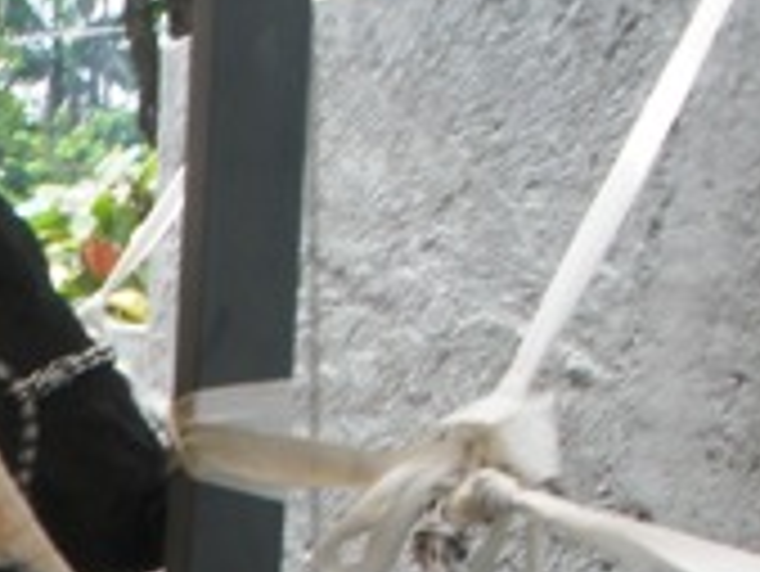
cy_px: 522
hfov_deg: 13.1
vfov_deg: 10.9
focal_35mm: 136
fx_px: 2988
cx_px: -625
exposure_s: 1/80
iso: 64
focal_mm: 6.3
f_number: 5.6
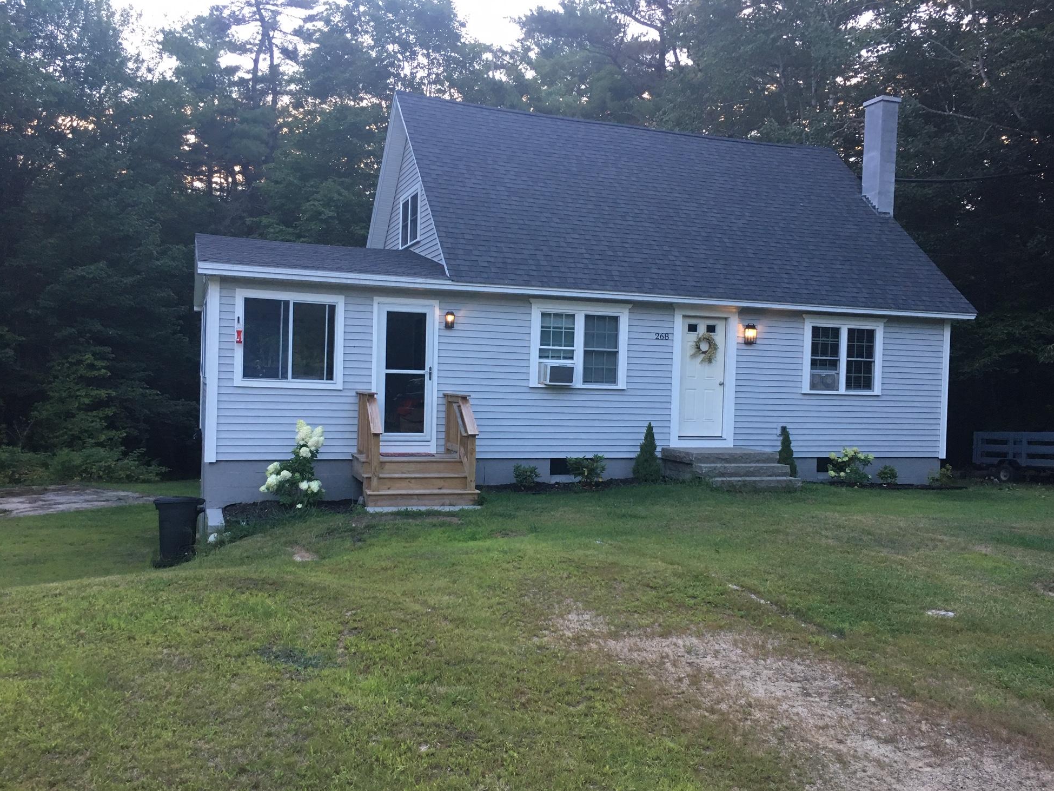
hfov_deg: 59.9
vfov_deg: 46.8
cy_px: 407
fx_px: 914
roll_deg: -1.7
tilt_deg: -0.3
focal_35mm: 30
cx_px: 543
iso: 40
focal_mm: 4.15
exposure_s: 1/30
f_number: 2.2
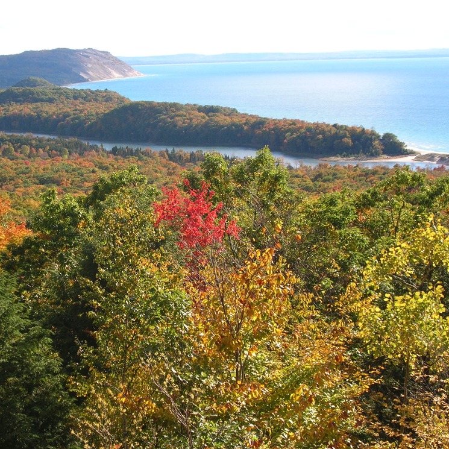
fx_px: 1130
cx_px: 157
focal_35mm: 77
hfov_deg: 22.4
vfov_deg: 22.5
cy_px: 224
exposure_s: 1/310
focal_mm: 10.9
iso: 50
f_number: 3.7
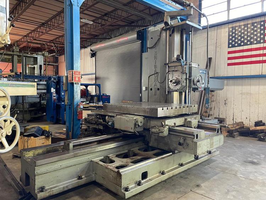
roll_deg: -0.5
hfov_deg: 67.3
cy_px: 100
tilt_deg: -3.6
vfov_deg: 53.1
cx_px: 133
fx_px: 200
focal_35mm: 26
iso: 250
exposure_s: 1/60
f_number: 1.6
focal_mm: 4.2
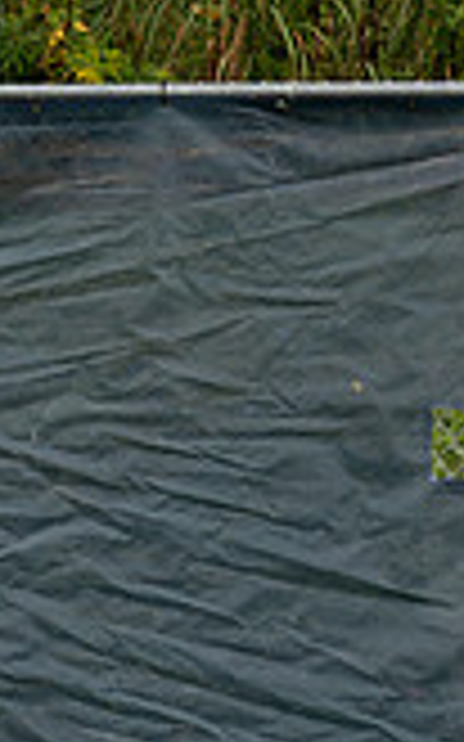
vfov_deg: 1.2
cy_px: 356
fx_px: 35681
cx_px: 730
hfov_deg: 0.7
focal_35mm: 1762
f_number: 3
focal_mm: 200
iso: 320
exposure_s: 1/1600
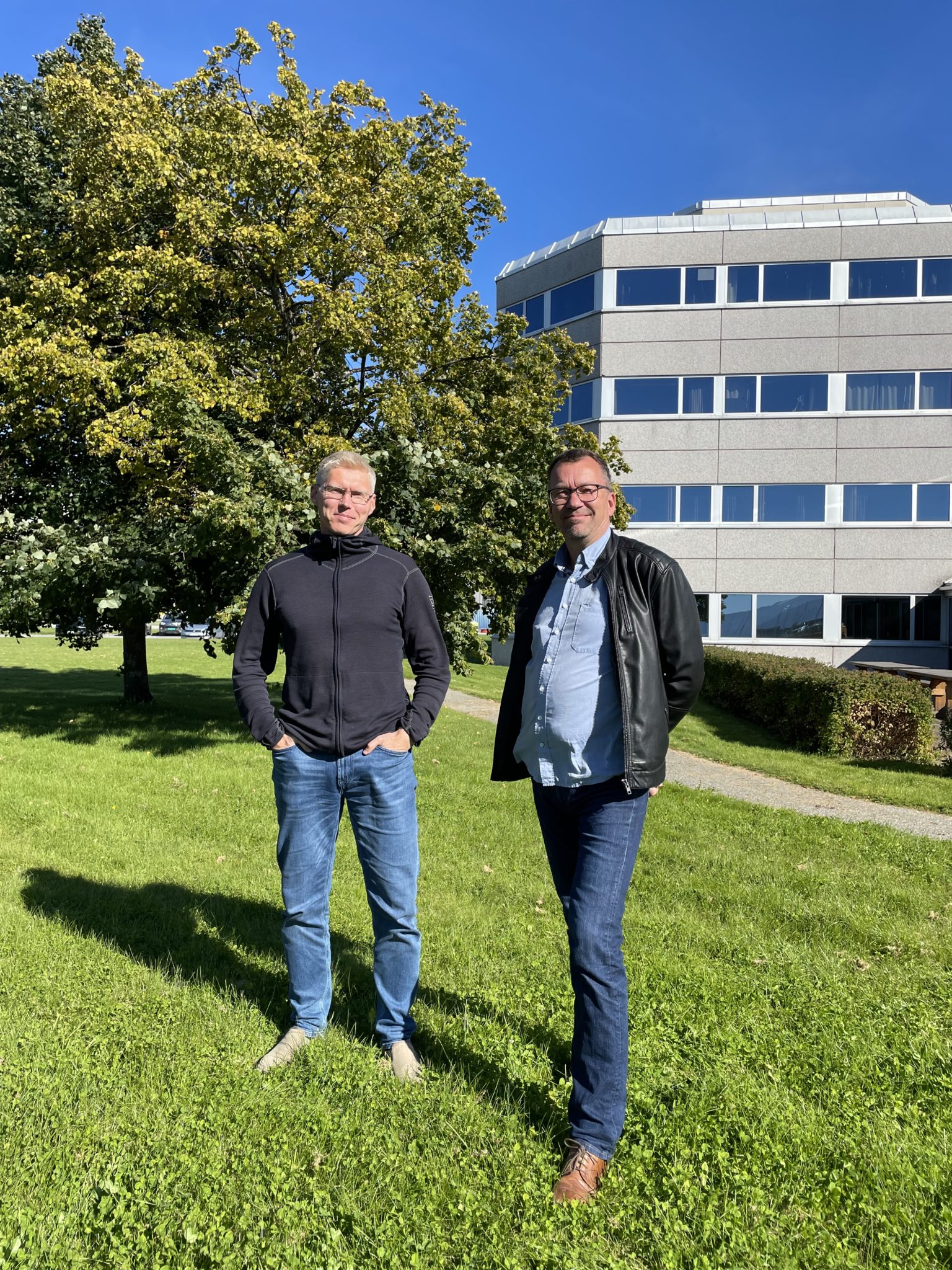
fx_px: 953
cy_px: 635
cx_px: 476
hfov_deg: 53.1
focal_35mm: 26
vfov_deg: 67.3
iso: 32
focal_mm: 4.2
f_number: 1.6
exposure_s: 1/2959
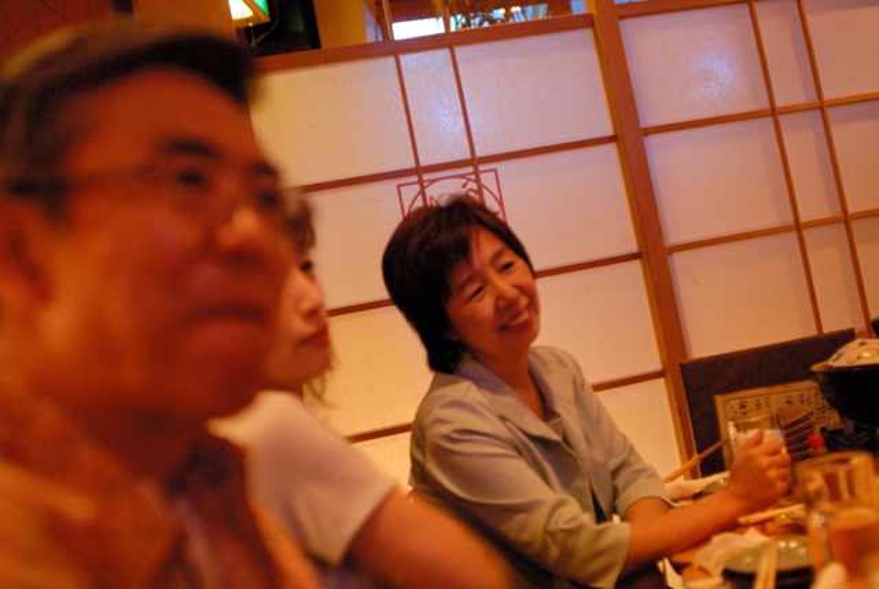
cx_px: 440
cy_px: 294
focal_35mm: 42
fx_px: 1027
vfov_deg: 32.0
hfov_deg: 46.3
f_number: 2
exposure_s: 1/20
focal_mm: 28
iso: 1600
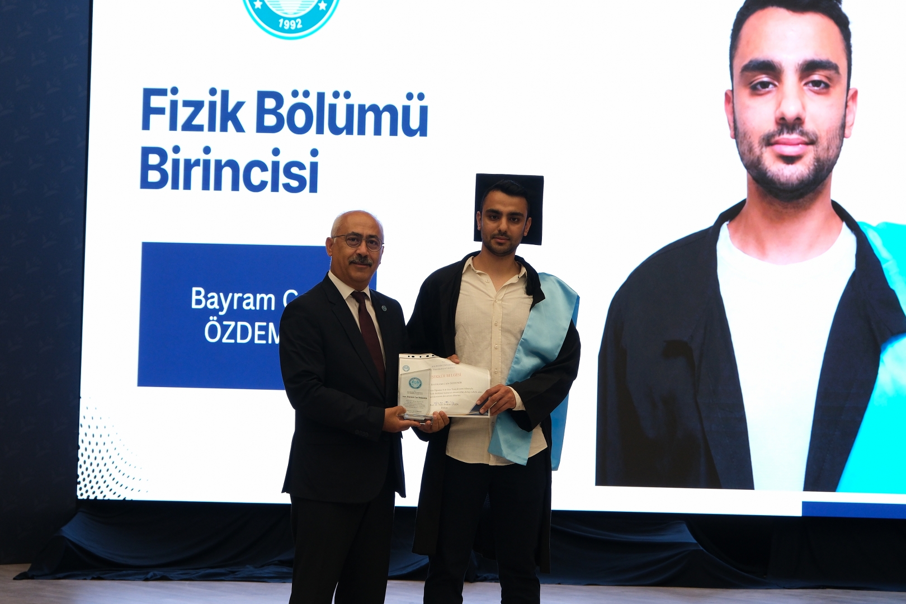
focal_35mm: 76
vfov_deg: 17.9
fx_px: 1913
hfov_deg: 26.7
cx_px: 453
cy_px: 302
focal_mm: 50.5
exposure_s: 1/85
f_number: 4.5
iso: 1250
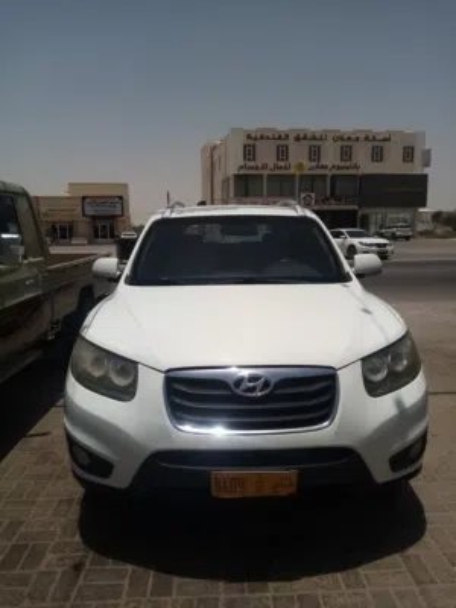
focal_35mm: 26
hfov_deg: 53.1
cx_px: 228
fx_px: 457
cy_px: 304
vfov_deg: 67.3
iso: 111
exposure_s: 1/6098
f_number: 1.8
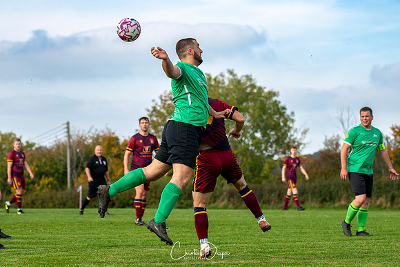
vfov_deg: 9.9
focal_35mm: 139
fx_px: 1544
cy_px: 120
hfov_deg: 14.8
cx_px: 184
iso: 200
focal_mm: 70
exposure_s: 1/2500
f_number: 2.8
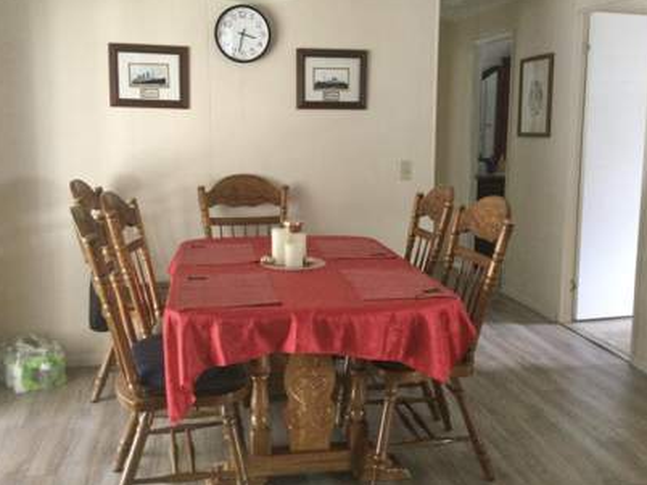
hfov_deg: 50.2
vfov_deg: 38.5
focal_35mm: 37
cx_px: 325
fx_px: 691
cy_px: 202
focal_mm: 3.3
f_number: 2.4
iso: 160
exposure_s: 1/30
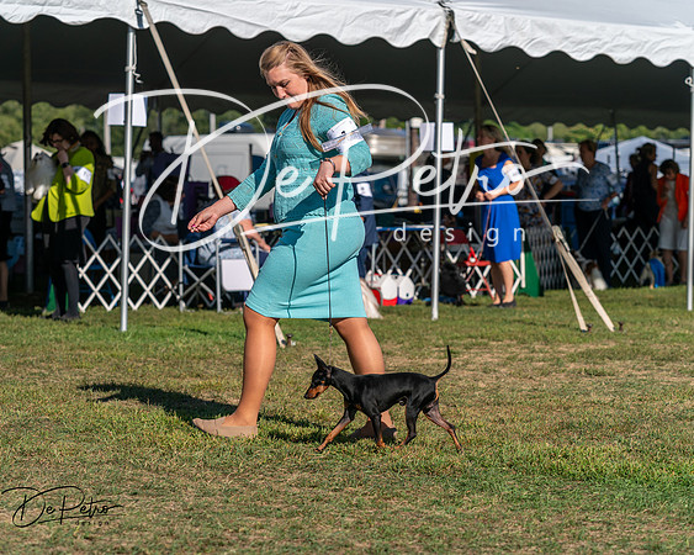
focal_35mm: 107
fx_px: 2197
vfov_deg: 14.4
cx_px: 347
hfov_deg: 18.0
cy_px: 278
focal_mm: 95
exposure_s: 1/1250
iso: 100
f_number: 4.5
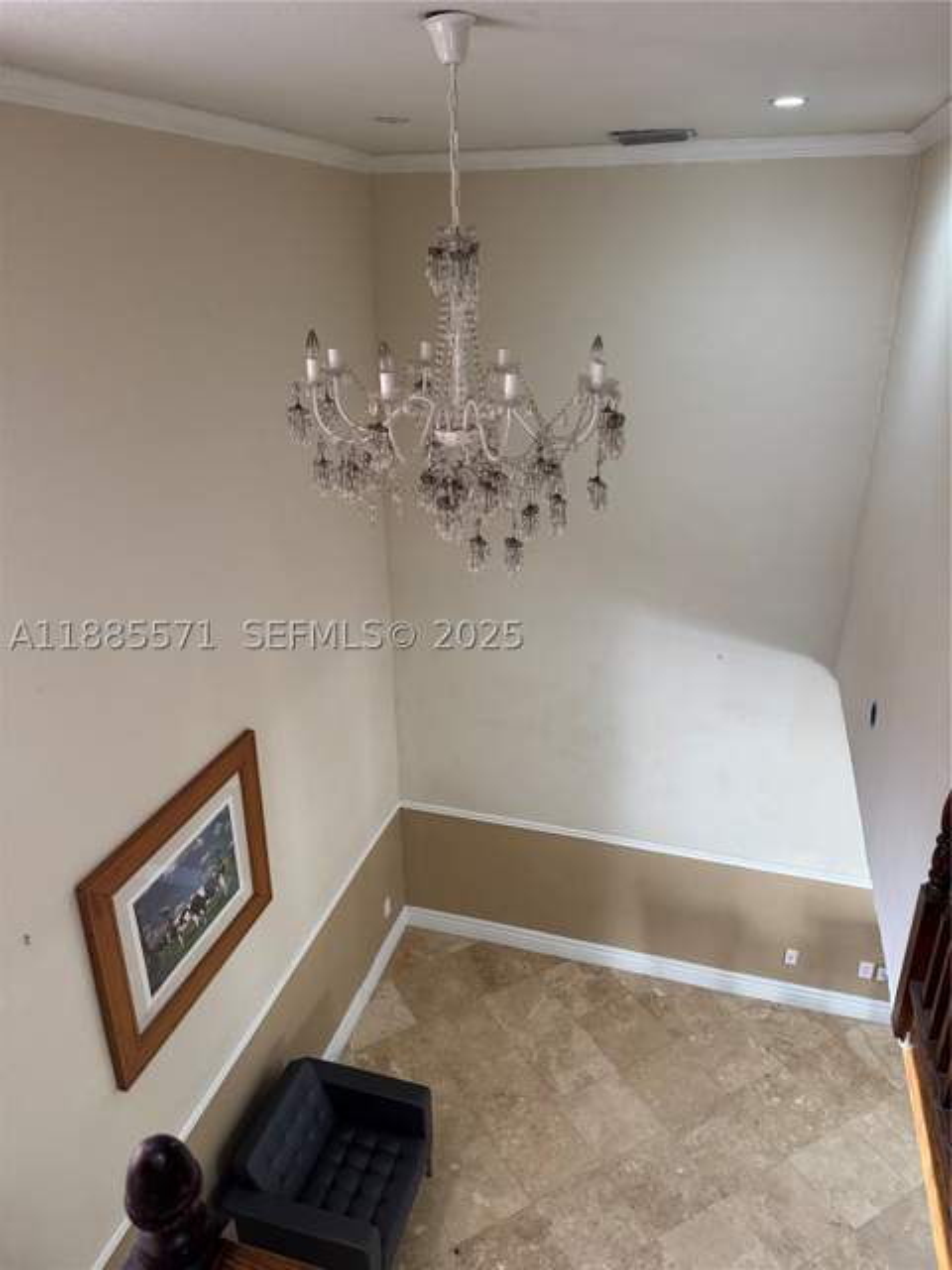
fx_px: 880
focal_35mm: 24
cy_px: 635
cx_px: 476
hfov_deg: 56.8
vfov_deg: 71.6
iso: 250
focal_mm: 6.76
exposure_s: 1/60
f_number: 1.78
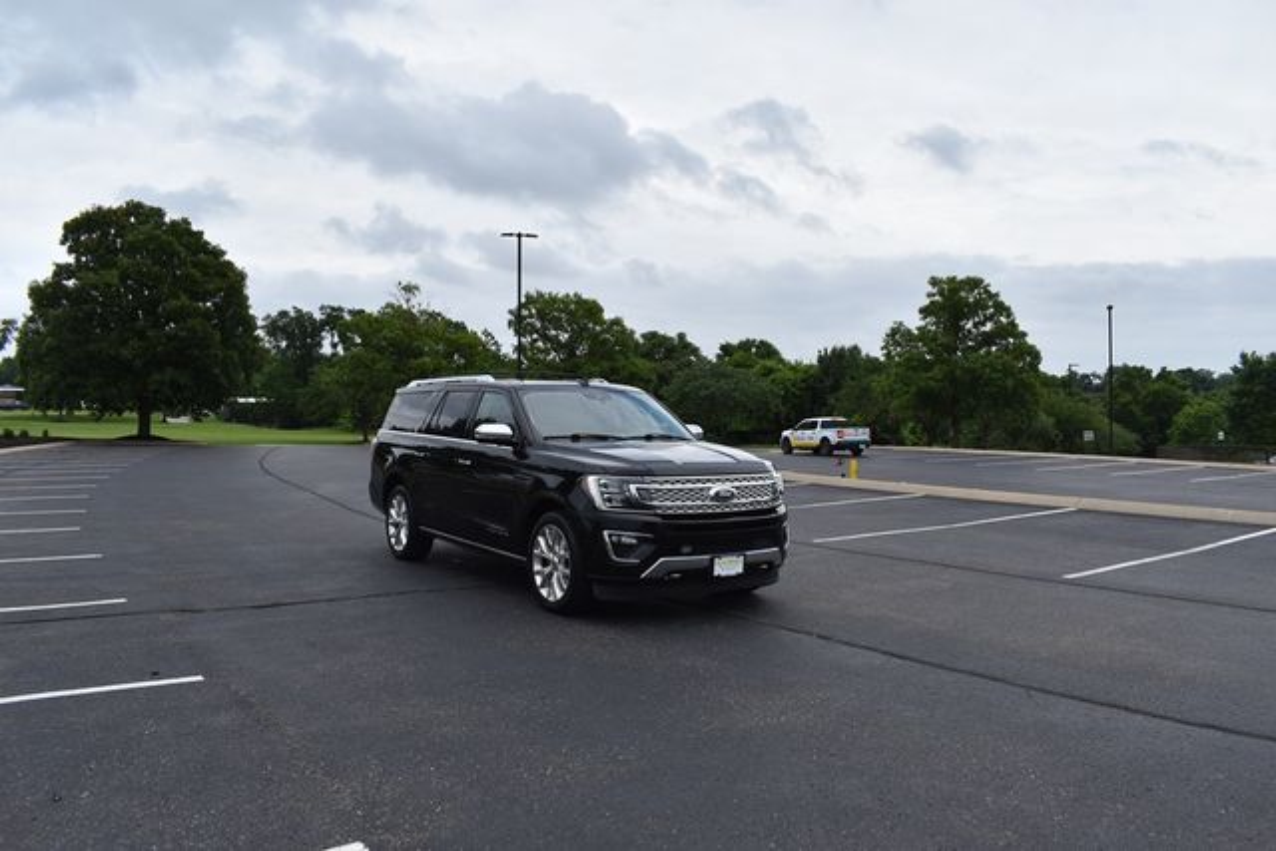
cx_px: 638
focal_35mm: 27
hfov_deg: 67.4
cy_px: 426
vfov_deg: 48.0
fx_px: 957
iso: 100
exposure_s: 1/250
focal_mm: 18
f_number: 8
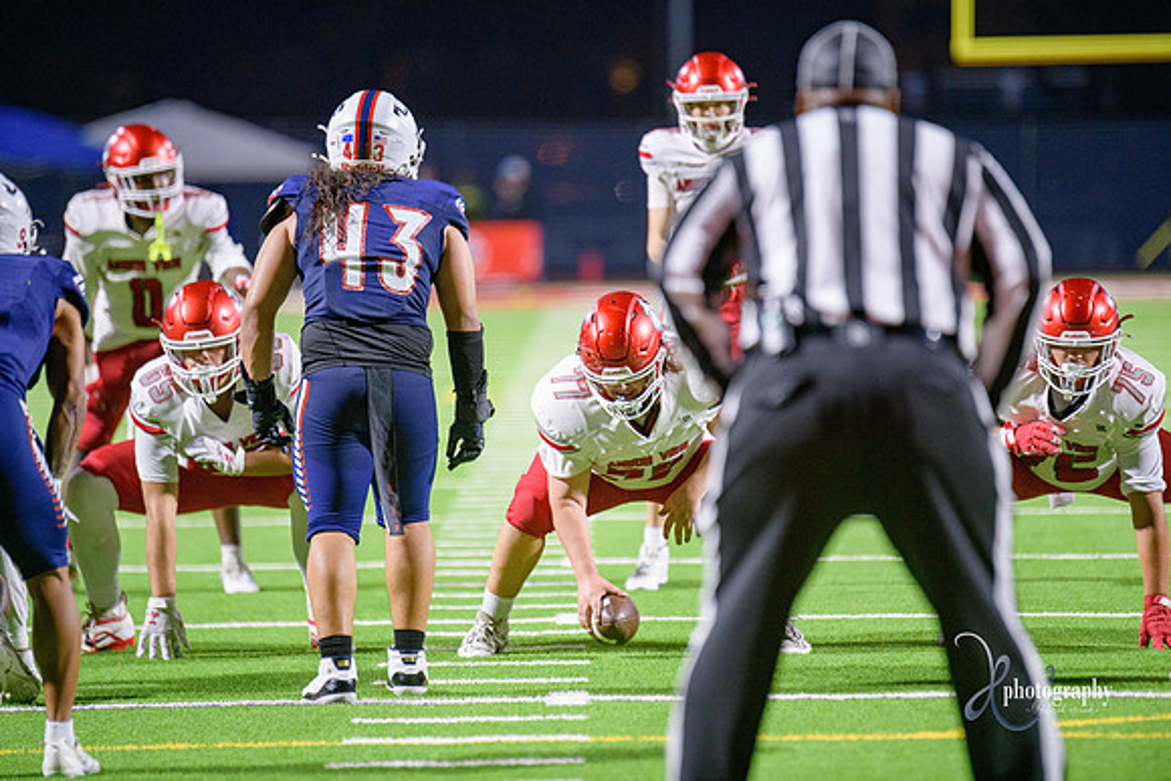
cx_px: 586
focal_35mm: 300
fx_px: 9760
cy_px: 390
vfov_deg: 4.6
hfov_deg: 6.9
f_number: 2.8
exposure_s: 1/250
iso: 2000
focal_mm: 300
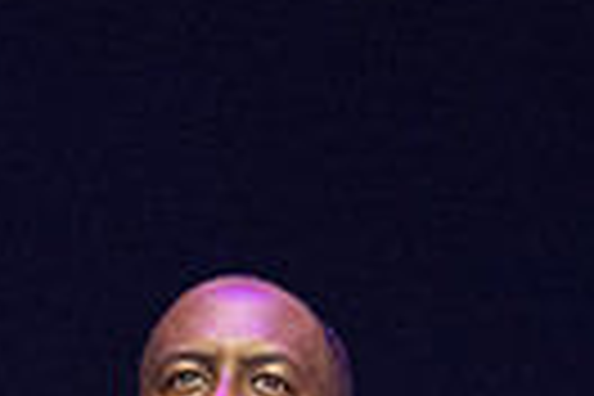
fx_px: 14172
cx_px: 585
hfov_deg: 2.4
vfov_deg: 1.6
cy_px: 839
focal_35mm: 859
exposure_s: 1/200
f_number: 8
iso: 6400
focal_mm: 130
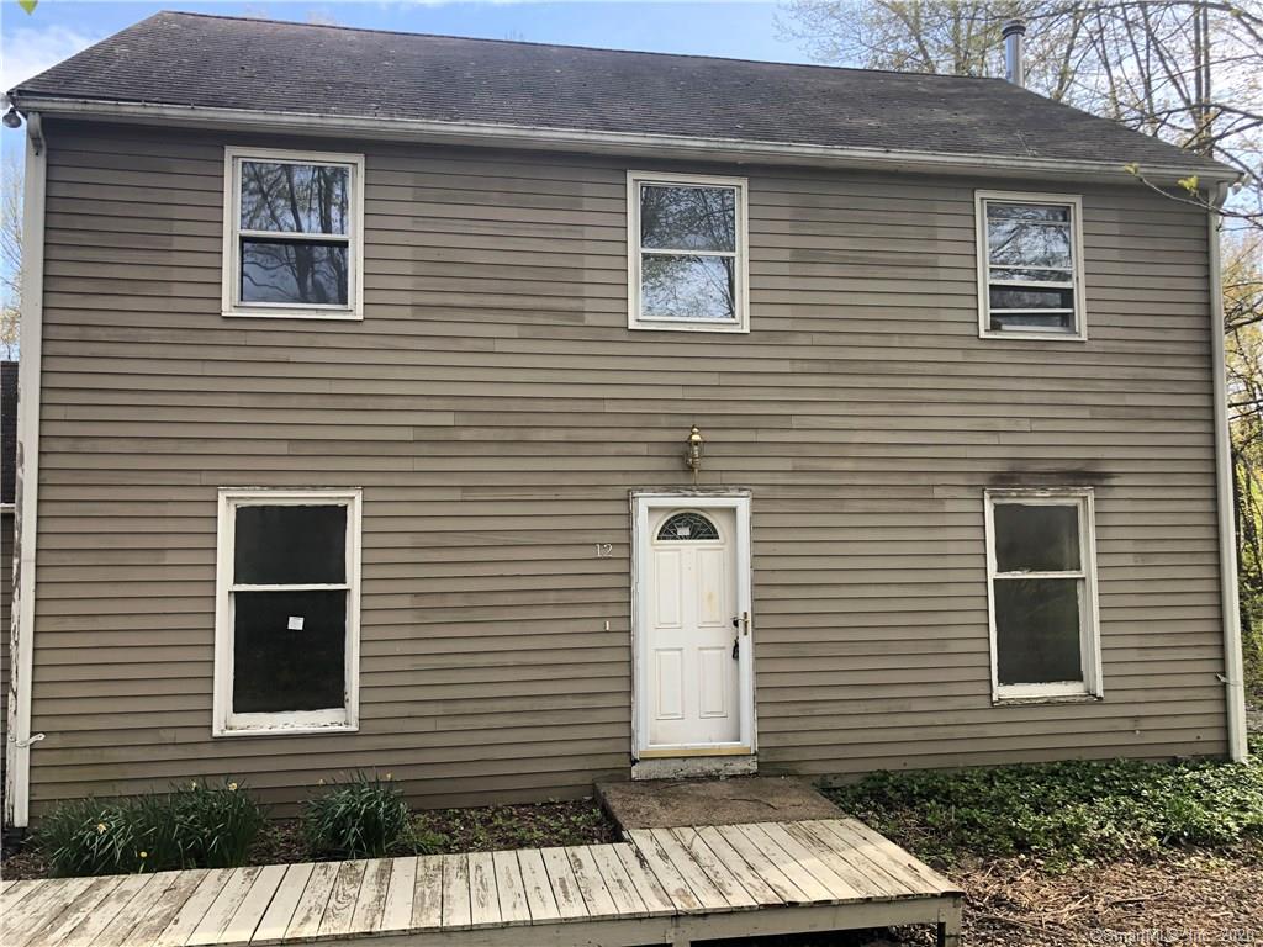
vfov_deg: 49.7
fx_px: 1022
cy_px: 474
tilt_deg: +4.4
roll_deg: +0.6
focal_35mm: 28
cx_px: 632
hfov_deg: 63.4
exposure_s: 1/279
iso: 20
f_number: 1.8
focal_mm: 4
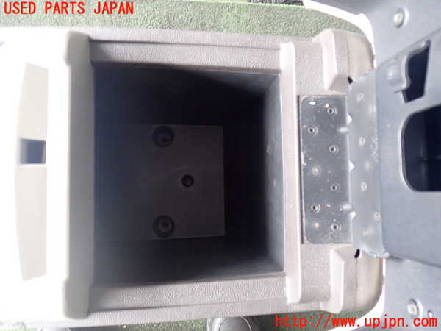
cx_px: 220
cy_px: 166
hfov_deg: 60.0
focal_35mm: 30
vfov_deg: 46.8
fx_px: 382
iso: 640
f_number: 2.3
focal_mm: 5.4
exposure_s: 1/30
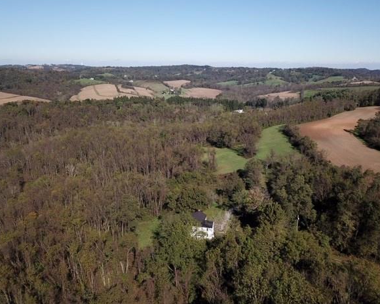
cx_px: 206
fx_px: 315
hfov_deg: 62.1
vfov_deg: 51.5
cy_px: 147
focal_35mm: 28
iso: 100
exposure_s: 1/1669
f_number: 2.2
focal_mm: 4.73
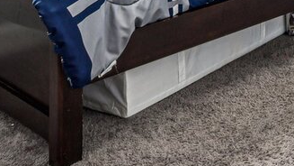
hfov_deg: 21.4
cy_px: -218
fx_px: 647
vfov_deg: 12.0
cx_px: 446
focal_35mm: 83
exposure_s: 1/15
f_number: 8
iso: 560
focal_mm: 16
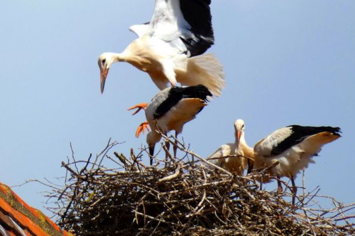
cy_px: 68
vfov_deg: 1.0
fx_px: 13633
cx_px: 206
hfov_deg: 1.5
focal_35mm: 1383
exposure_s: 1/500
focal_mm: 174.8
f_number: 5.6
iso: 80
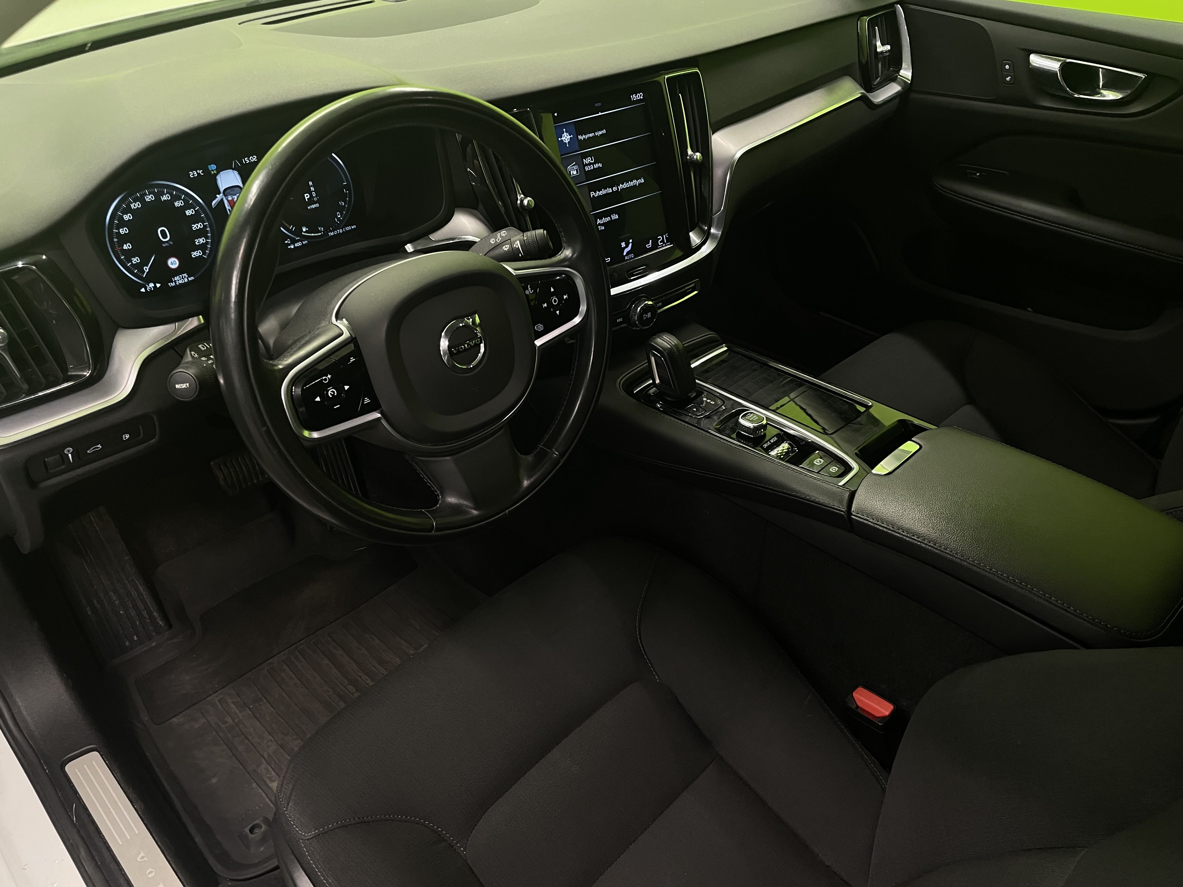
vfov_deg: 53.1
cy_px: 444
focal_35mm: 26
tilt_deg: -36.4
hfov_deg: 67.3
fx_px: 889
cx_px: 592
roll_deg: +0.6
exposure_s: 1/50
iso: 250
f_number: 1.6
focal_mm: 4.2
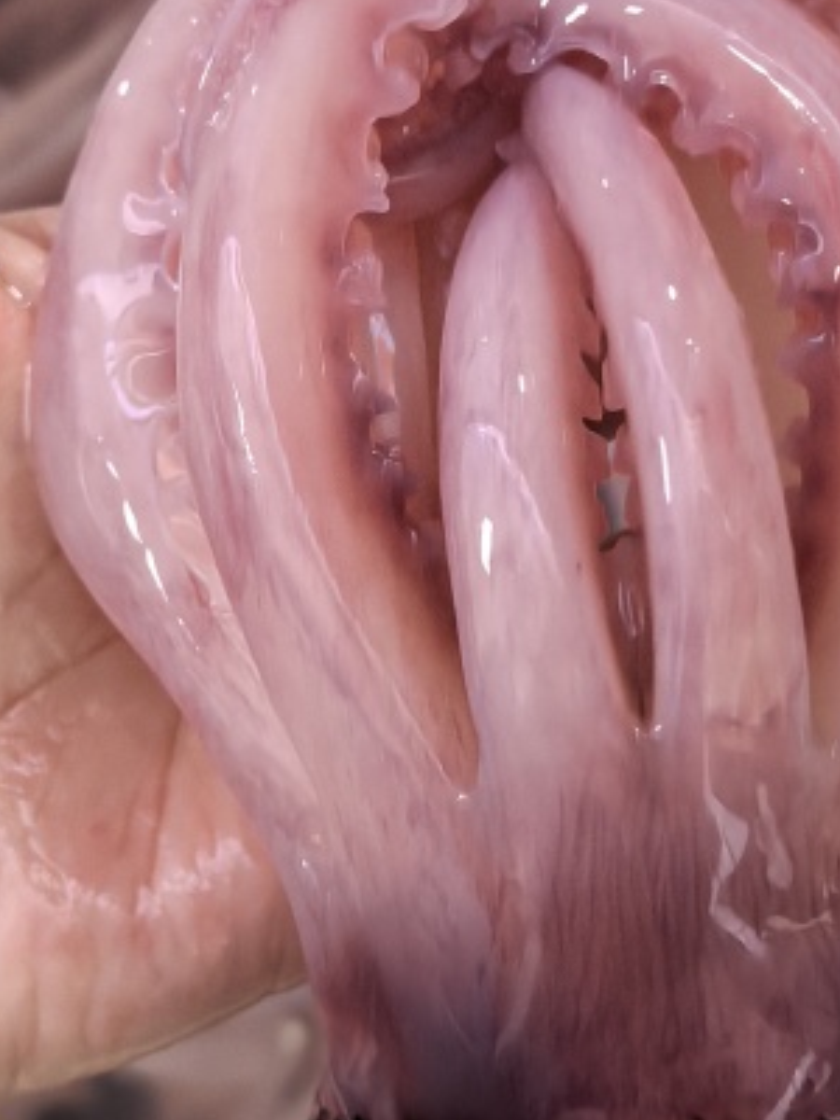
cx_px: 552
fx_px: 2330
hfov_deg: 20.4
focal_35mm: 72
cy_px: 441
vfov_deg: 27.0
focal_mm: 6.98
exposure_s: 1/668
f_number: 2
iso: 5000
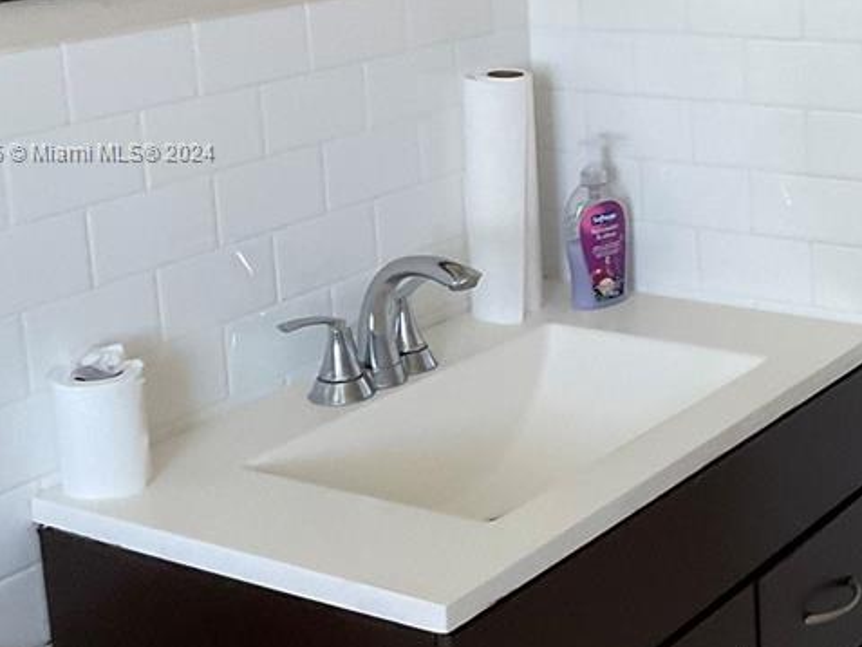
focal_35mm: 73
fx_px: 1818
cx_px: 696
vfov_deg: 20.0
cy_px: 154
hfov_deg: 26.2
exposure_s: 1/60
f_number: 1.8
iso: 160
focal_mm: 3
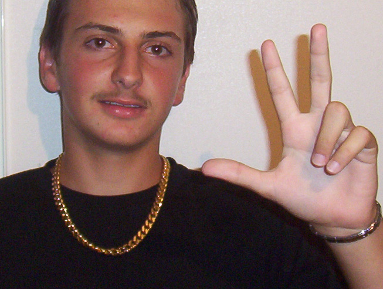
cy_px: 137
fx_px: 998
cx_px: 145
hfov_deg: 21.7
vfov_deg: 16.5
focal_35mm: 90
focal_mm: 5.54
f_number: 2.76
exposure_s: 1/30
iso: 140
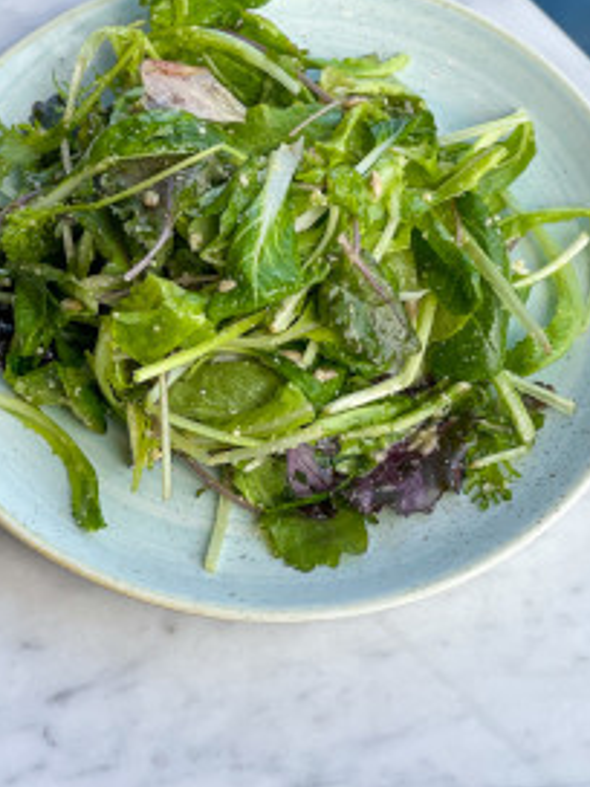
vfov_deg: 20.8
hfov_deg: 15.7
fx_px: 2136
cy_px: 240
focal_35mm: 94
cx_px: 260
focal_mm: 7.5
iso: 50
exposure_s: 1/100
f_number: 2.2
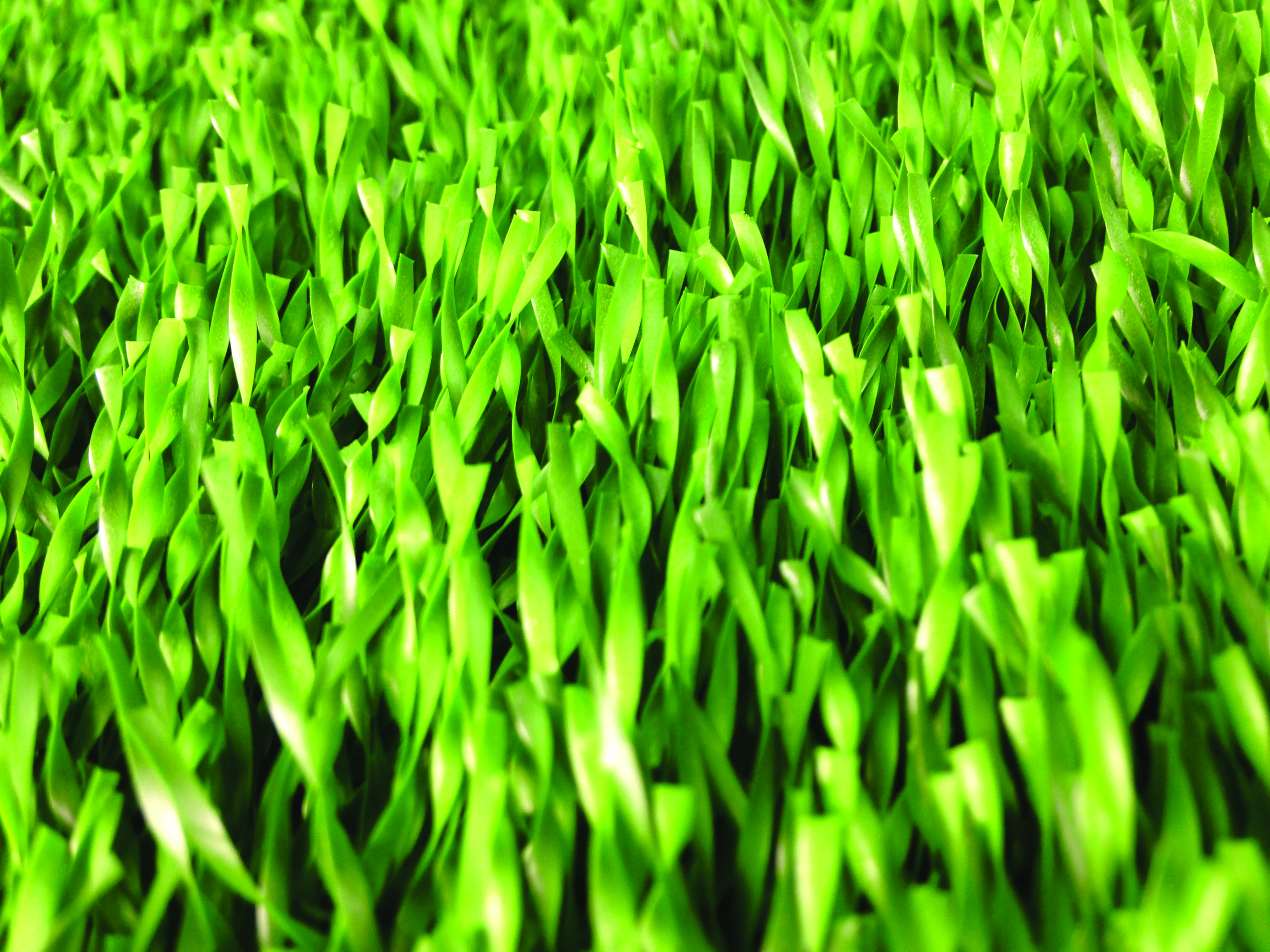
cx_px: 635
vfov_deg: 42.9
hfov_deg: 55.4
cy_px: 476
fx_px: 1211
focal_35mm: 33
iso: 64
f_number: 2.4
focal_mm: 4.12
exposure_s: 1/20
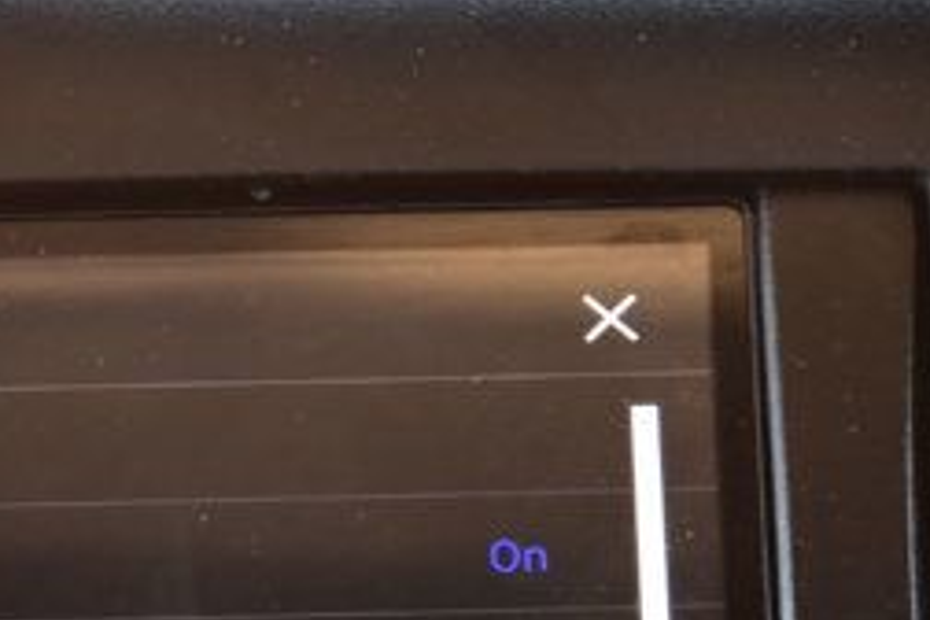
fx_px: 8654
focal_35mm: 335
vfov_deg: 4.1
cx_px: 74
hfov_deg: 6.1
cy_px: 775
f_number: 6.3
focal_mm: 55
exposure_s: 1/20
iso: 400
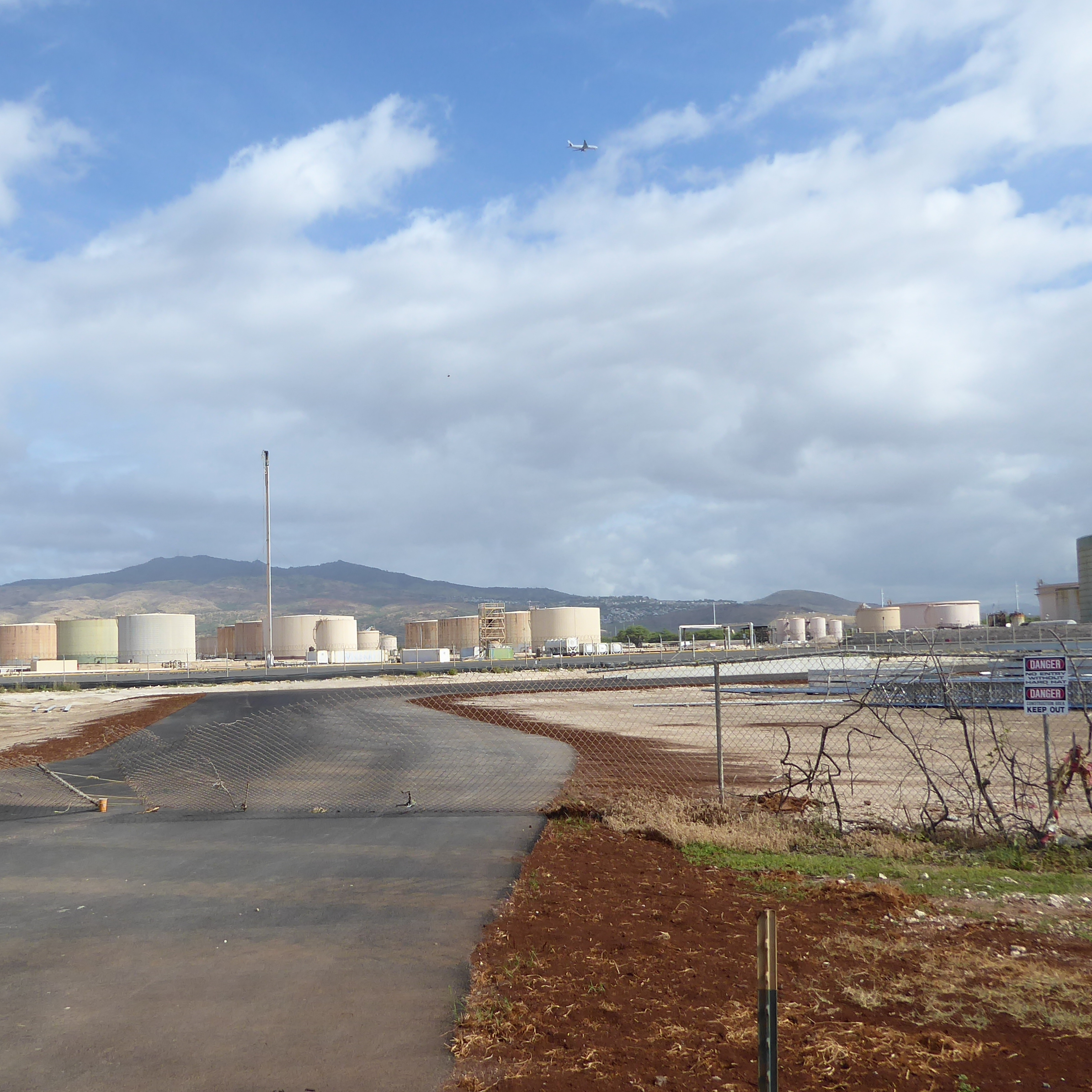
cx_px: 396
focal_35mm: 37
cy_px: 573
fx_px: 1321
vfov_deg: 44.9
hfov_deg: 44.5
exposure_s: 1/1000
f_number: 3.3
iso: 80
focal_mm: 4.3
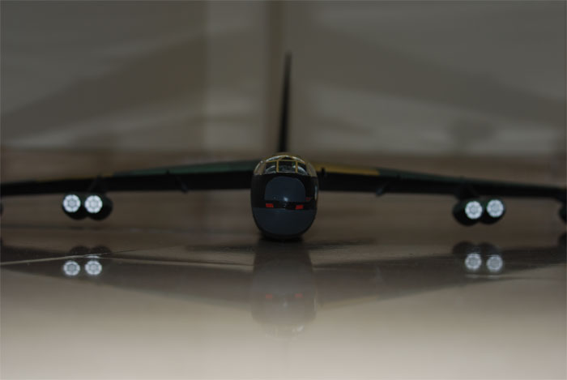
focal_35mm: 72
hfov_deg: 28.0
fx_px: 1136
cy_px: 190
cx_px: 284
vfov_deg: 19.0
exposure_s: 1/125
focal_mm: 48
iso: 100
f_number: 4.5
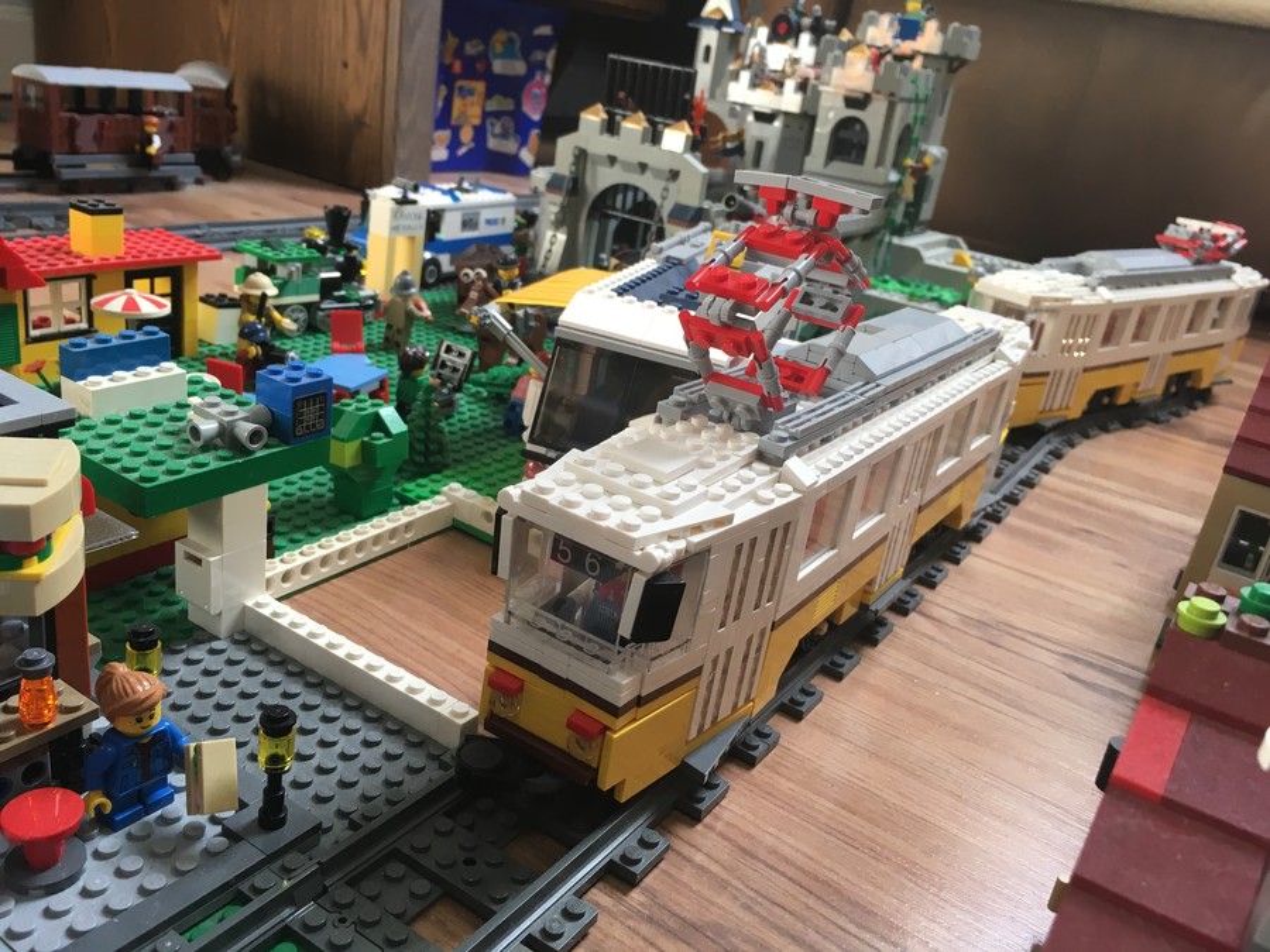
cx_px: 635
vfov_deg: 48.2
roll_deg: -8.1
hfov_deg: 61.7
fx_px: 1064
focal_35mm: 29
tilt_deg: -22.4
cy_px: 476
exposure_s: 1/33
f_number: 2.2
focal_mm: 4.15
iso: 32
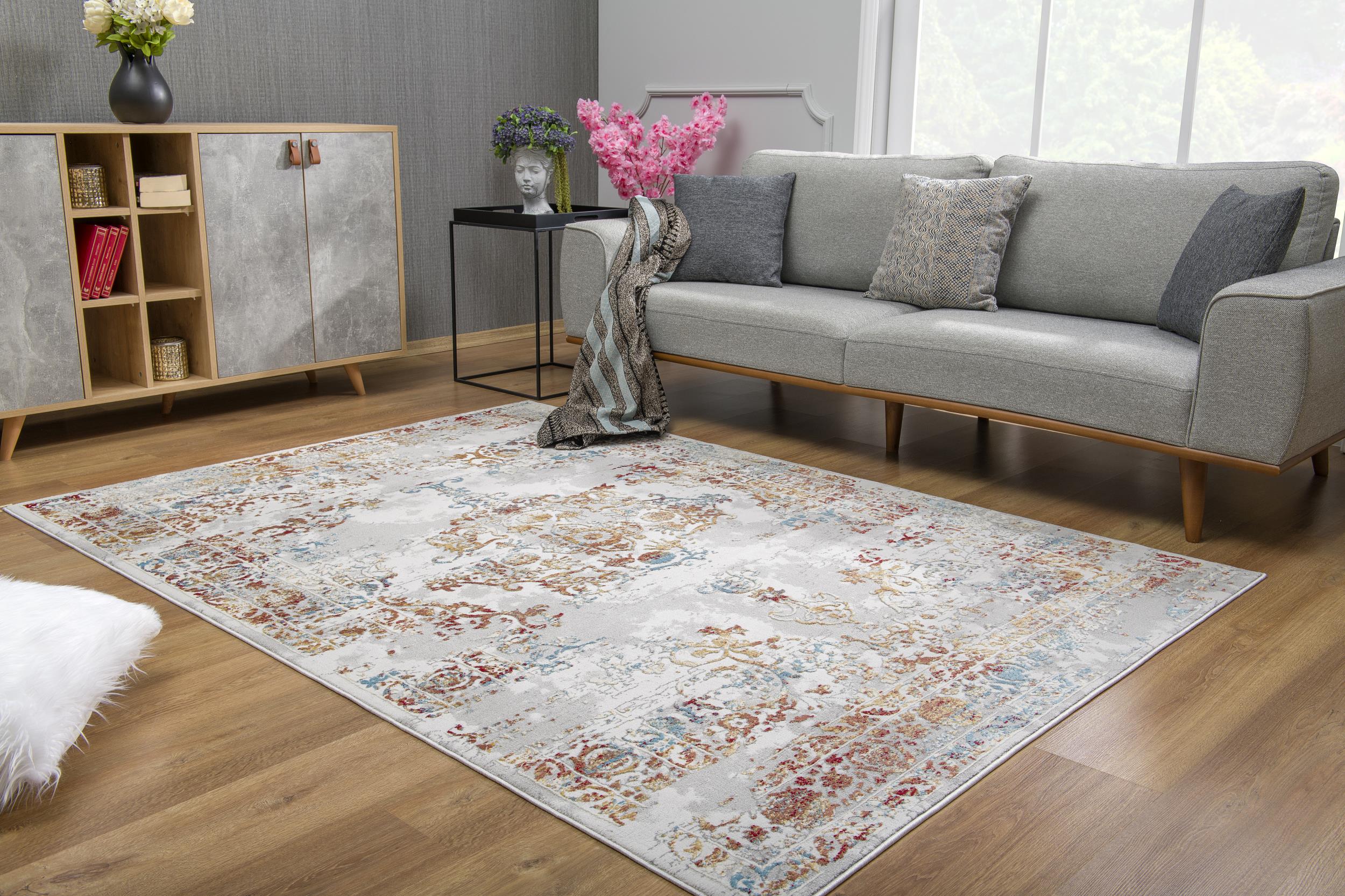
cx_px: 672
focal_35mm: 35
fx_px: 1307
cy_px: 448
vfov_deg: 37.8
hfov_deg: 54.4
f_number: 11
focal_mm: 35
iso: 100
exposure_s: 1/250
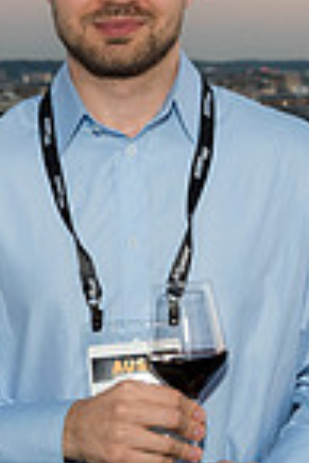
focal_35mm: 144
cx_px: 143
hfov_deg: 9.6
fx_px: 1849
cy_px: 142
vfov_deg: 14.2
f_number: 5.6
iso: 800
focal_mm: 36
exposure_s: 1/125
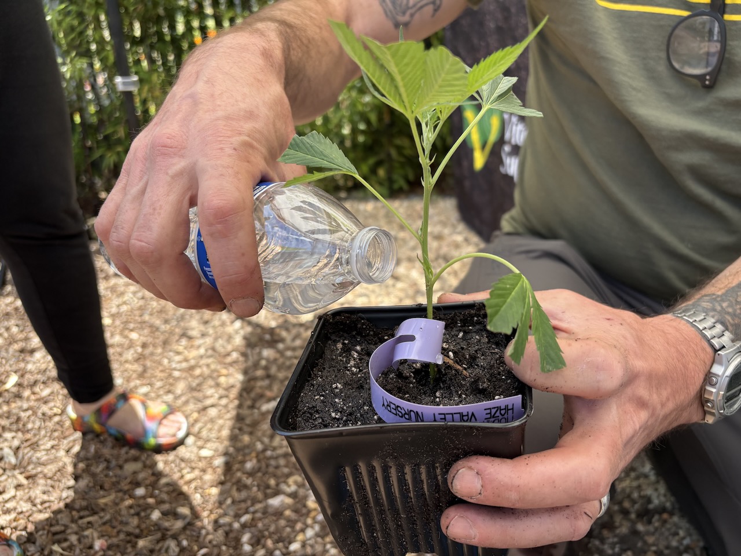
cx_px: 370
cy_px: 278
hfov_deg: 67.3
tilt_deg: -22.3
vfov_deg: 53.1
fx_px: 557
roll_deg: +2.1
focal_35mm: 26
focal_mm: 5.96
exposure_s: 1/424
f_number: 1.6
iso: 50
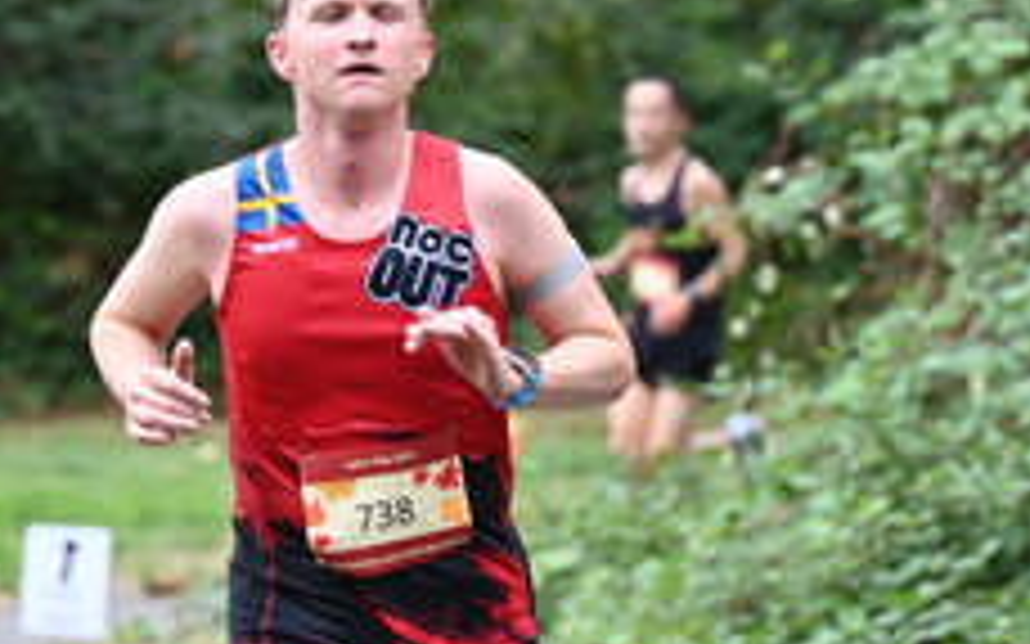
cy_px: 345
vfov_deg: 2.7
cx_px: 225
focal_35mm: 489
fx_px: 13723
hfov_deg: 4.3
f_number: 6.3
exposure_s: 1/250
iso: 2000
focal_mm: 200
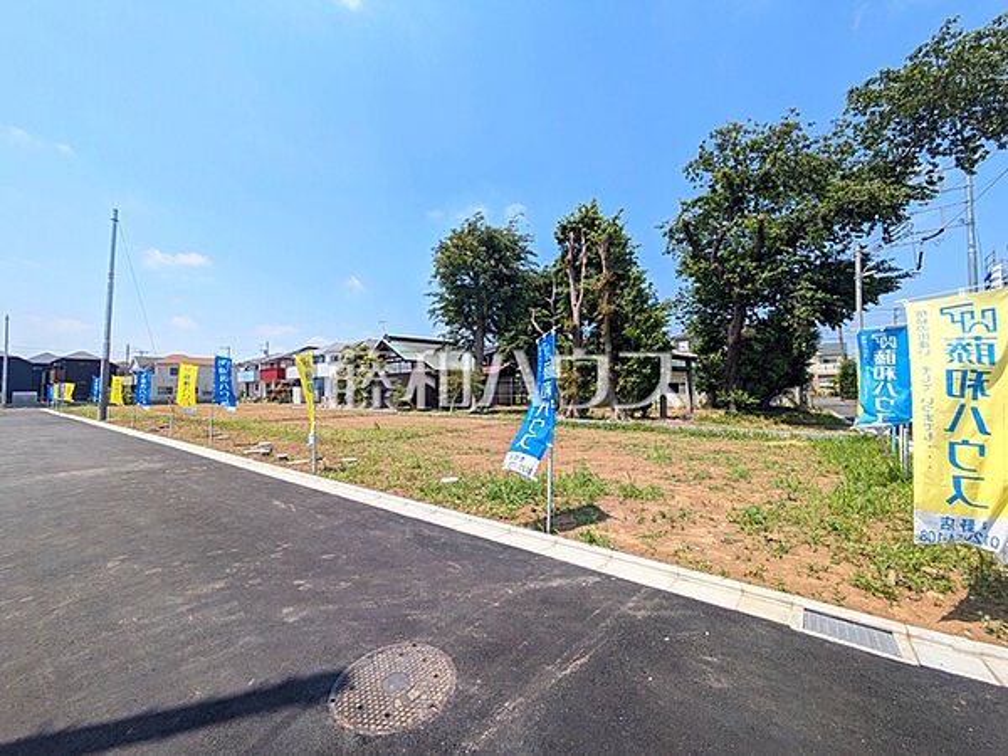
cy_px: 378
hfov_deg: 102.1
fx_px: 408
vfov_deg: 85.7
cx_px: 504
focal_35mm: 14
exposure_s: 1/1013
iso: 50
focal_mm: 1.83
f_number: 2.2
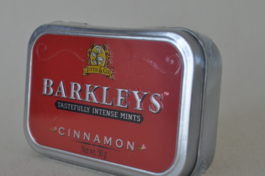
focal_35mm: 86
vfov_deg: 15.8
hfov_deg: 23.6
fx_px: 632
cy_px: 102
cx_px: 102
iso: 200
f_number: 8
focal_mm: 40
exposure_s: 1/125
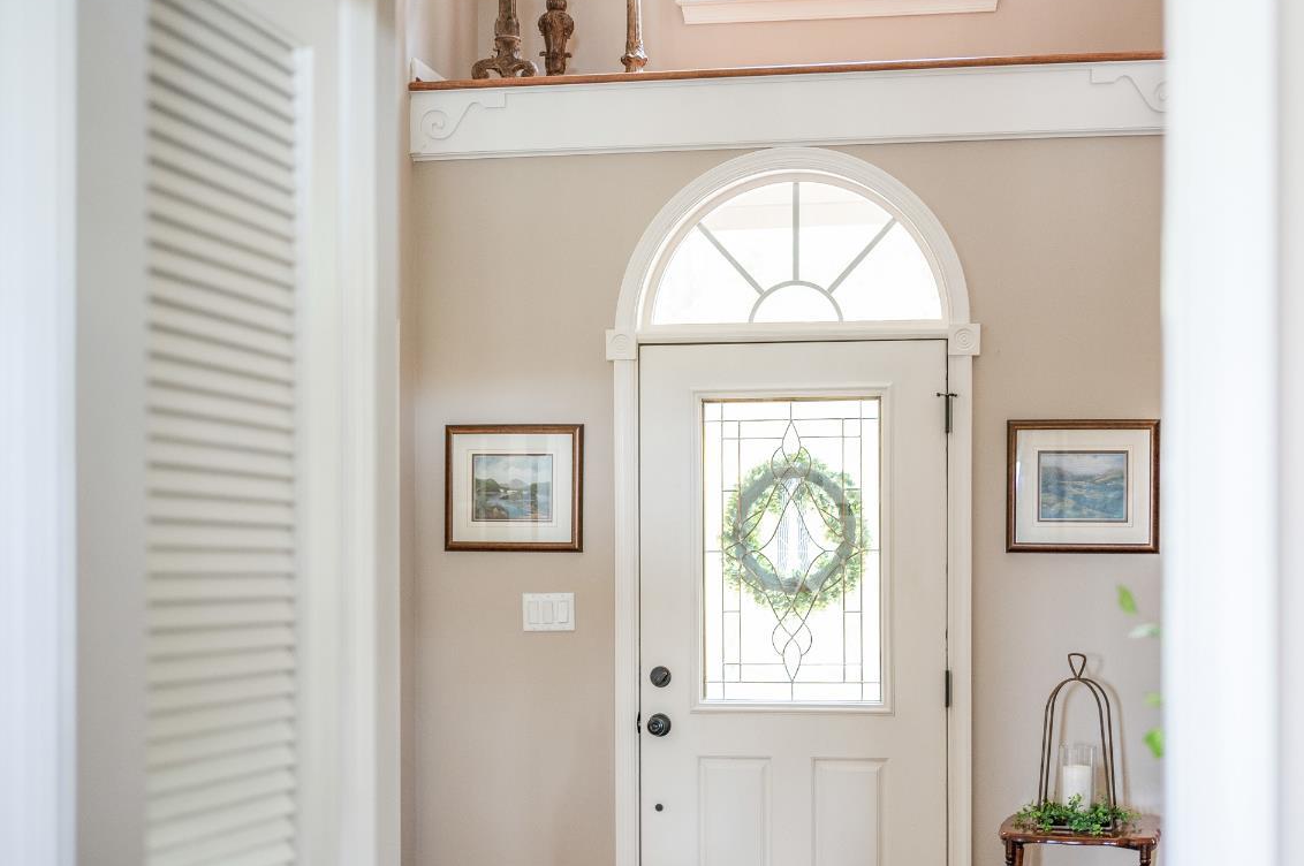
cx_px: 789
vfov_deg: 25.4
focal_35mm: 53
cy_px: 484
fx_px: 1918
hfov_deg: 37.4
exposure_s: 1/50
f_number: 2.5
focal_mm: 40
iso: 500
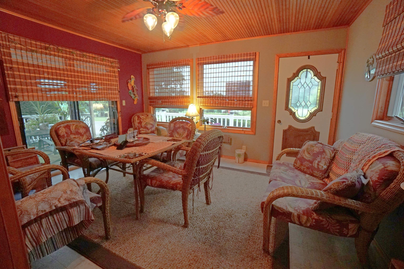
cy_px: 134
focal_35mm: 15
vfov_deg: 77.3
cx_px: 202
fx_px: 168
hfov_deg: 100.4
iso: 4000
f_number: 4
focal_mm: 10
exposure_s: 1/160
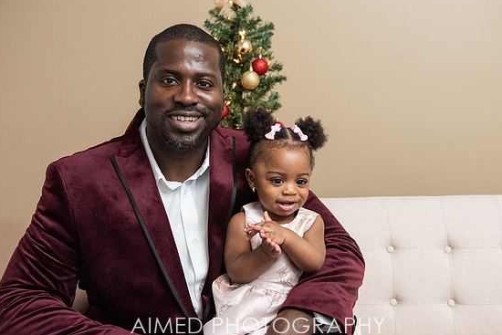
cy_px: 167
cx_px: 259
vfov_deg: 31.9
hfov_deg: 46.4
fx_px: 586
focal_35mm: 42
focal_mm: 38
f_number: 4
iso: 1600
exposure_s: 1/200
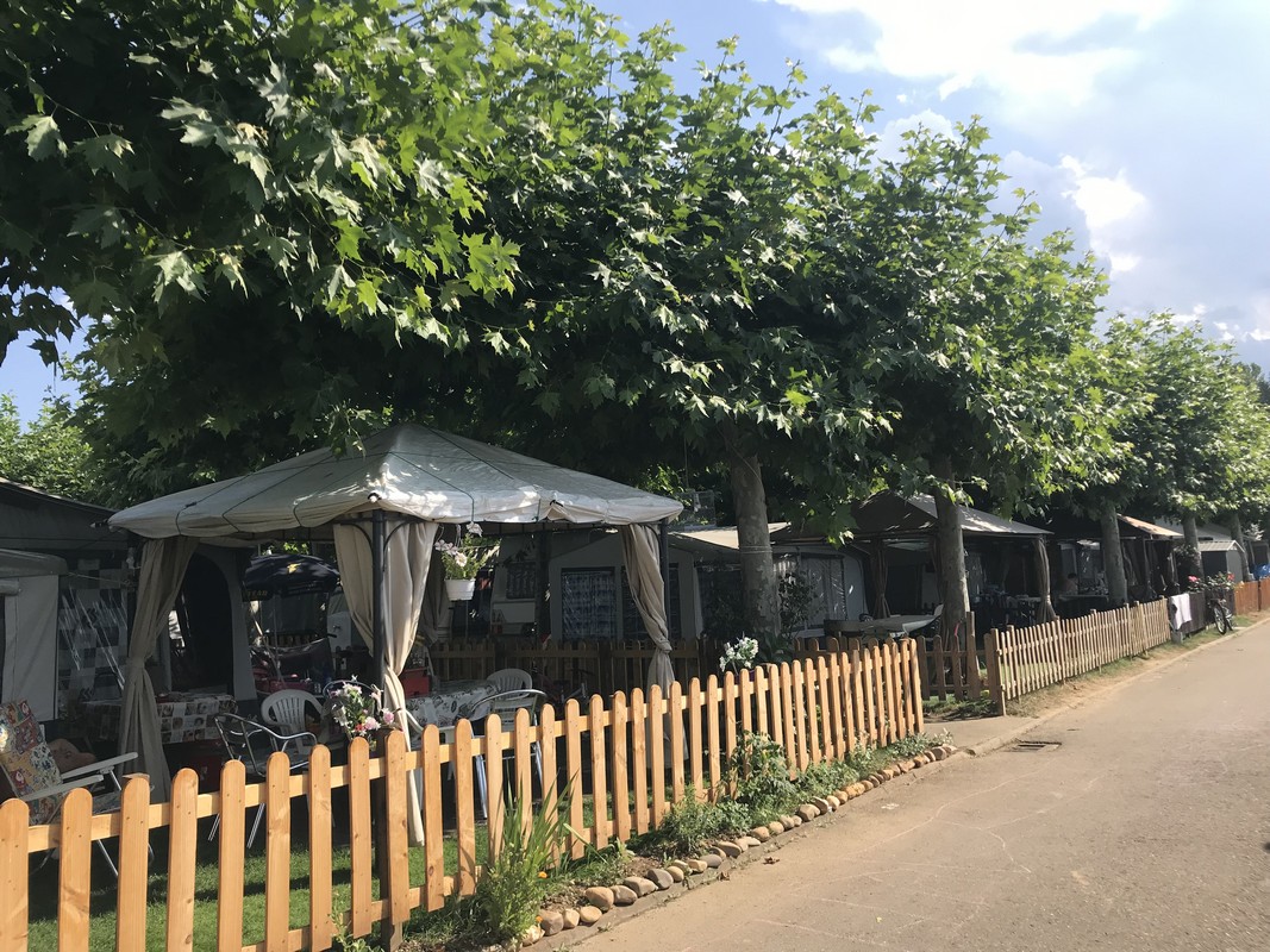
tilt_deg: +5.2
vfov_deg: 49.7
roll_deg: +2.5
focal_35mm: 28
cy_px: 476
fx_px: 1027
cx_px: 635
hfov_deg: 63.4
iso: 20
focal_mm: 3.99
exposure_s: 1/1546
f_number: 1.8
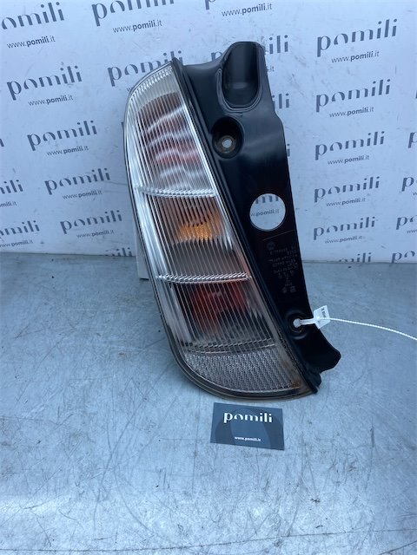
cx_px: 208
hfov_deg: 53.1
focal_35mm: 26
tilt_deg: -37.5
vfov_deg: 67.3
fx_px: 418
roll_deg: -4.7
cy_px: 278
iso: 32
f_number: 1.8
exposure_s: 1/884
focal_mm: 4.25
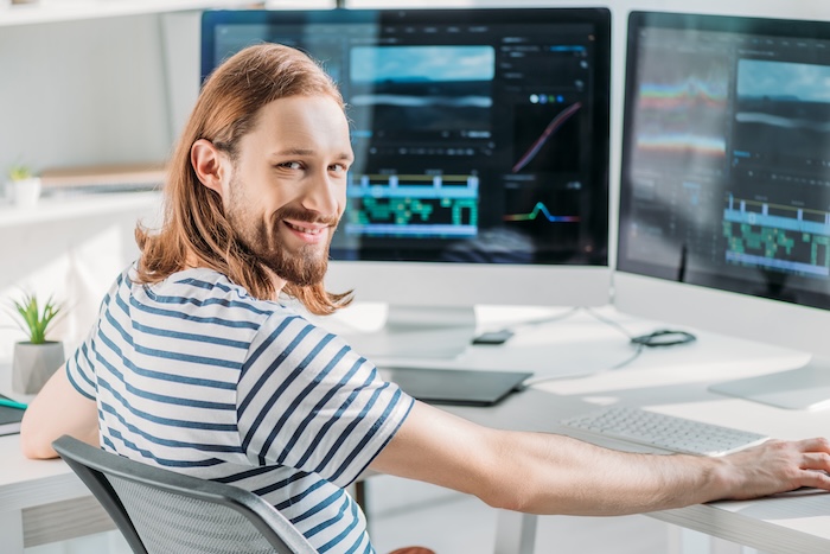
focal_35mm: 105
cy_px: 277
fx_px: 2421
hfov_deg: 19.5
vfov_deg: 13.0
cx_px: 415
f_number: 3.5
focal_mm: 105
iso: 125
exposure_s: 1/200
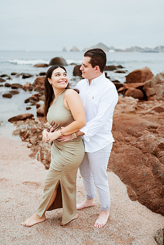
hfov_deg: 37.9
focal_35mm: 35
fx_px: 239
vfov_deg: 54.4
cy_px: 122
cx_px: 82
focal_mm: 35
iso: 125
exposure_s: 1/640
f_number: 1.8
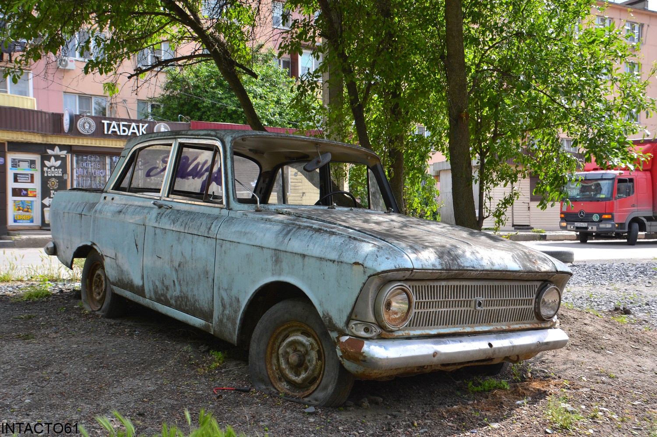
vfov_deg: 34.2
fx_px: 711
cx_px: 328
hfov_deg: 49.6
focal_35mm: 39
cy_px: 218
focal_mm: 26
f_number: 8
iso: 200
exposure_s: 1/250
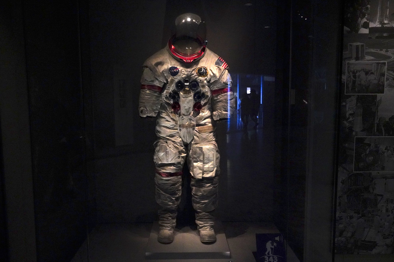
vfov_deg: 42.3
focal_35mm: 31
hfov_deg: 60.3
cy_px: 131
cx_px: 197
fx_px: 339
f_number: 5.6
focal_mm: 31
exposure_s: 1/80
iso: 12800
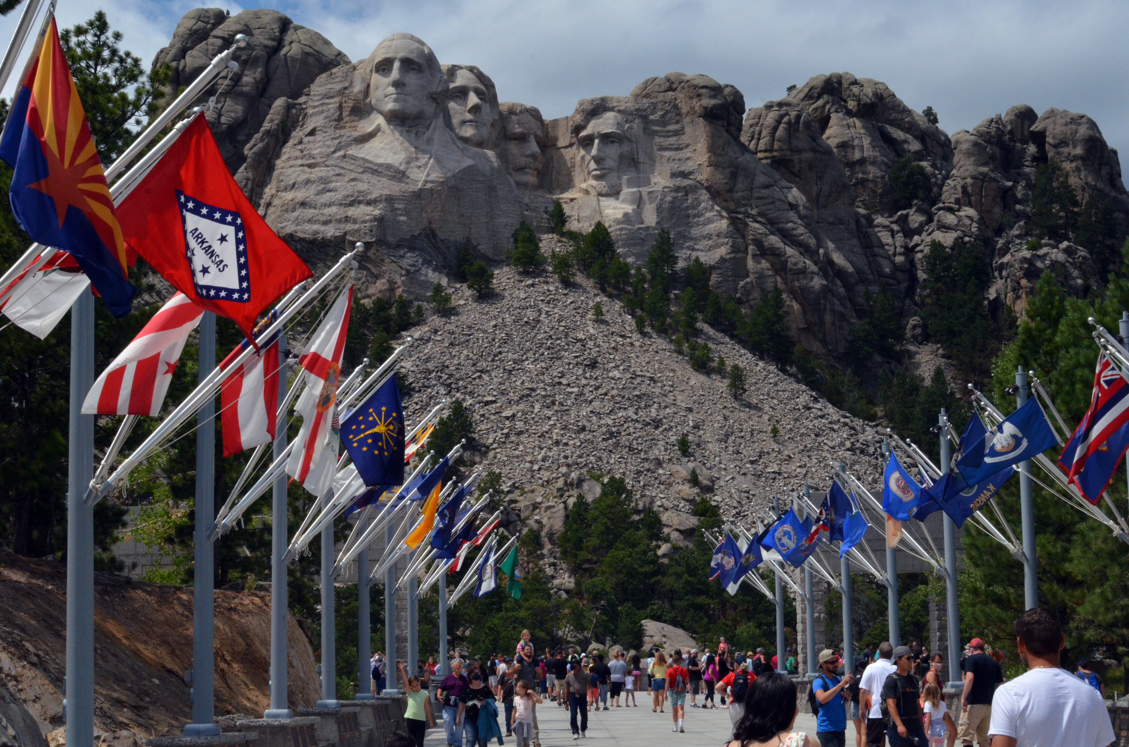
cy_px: 374
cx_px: 564
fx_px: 2253
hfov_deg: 28.1
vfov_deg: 18.8
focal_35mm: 72
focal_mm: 48
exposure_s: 1/1250
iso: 1600
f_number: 18
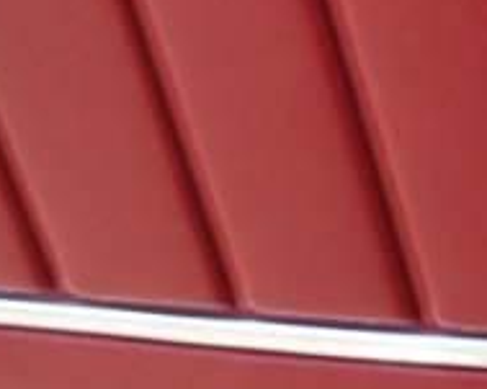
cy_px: -510
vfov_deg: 8.1
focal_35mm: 177
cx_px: 1286
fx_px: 2550
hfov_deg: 9.4
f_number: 4
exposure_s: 1/80
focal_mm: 11.45
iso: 125
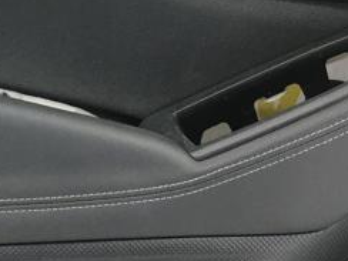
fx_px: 764
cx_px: -10
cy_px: 60
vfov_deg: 19.2
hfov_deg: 24.4
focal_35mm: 76
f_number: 2.2
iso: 80
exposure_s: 1/33
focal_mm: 4.15
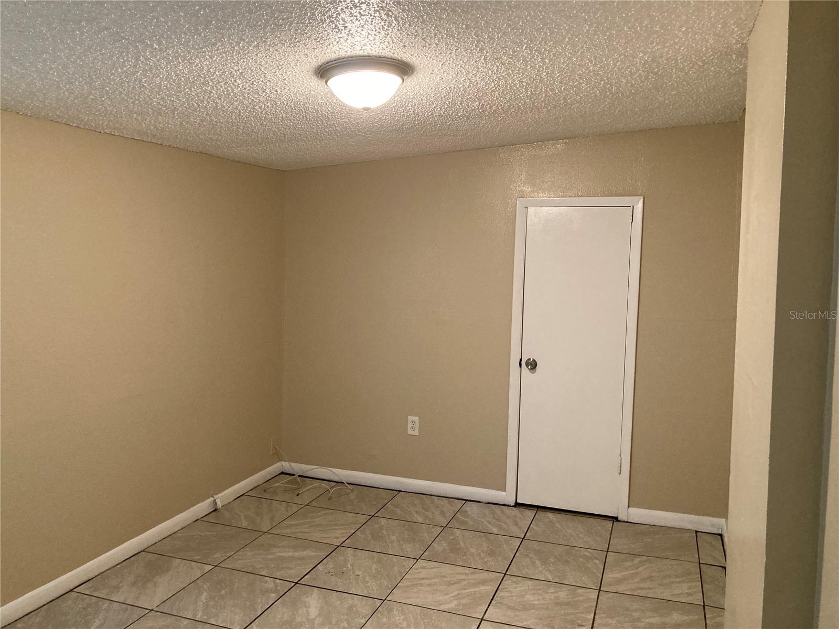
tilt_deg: -4.1
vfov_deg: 49.7
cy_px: 314
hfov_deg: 63.4
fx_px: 679
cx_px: 420
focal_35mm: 28
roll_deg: -1.4
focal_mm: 3.99
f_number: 1.8
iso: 250
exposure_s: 1/40
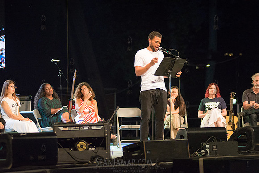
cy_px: 86
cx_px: 130
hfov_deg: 19.5
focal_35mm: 105
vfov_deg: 13.0
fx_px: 756
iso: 3200
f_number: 2.8
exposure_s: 1/1000
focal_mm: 105
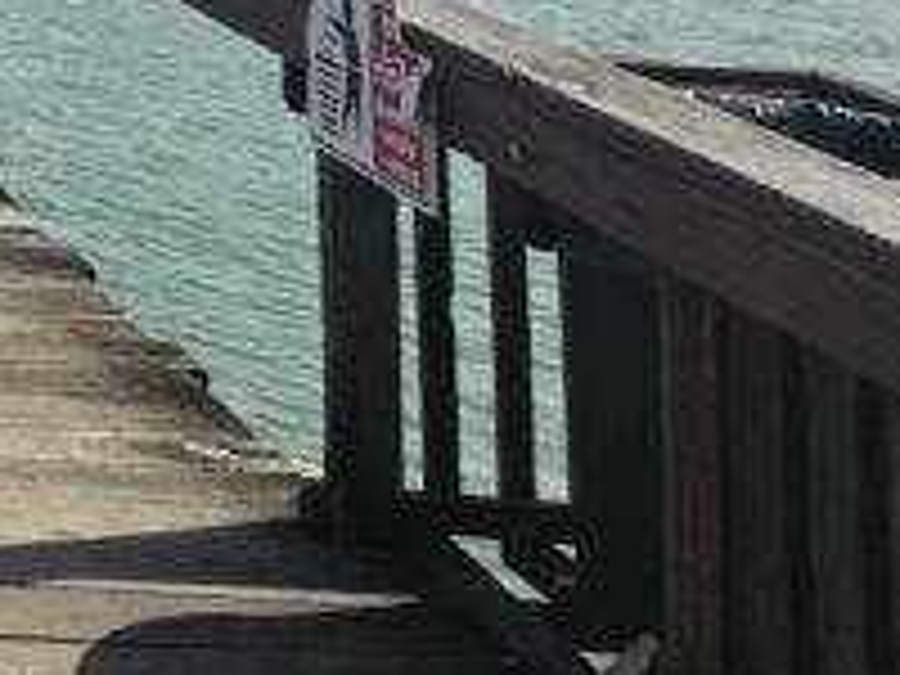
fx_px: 2392
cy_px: -616
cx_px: -796
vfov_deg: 13.9
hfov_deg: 16.9
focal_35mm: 92
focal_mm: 5.4
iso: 25
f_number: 1.8
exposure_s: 1/2417
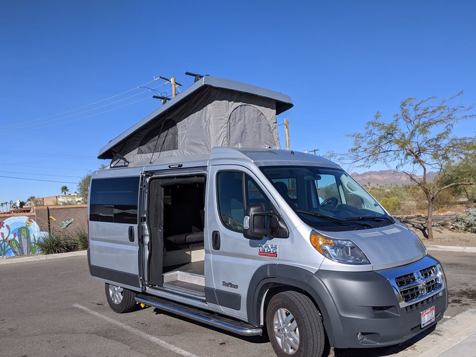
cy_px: 193
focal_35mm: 30
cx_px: 251
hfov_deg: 59.9
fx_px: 413
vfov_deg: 46.8
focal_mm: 4.44
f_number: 1.8
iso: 54
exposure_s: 1/4695
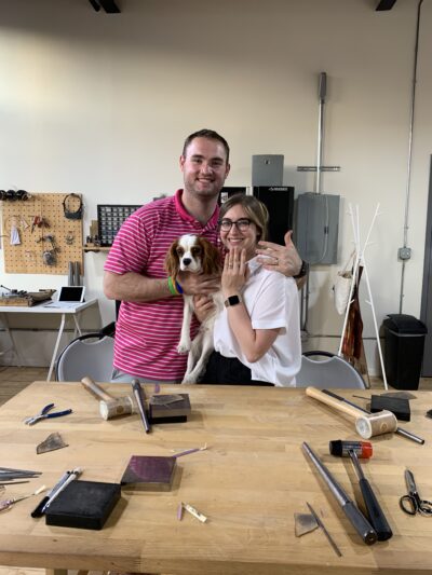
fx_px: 432
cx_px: 216
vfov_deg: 67.3
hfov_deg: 53.1
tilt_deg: -7.0
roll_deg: -1.6
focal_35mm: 26
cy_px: 288
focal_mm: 4.25
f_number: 1.8
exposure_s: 1/60
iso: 64
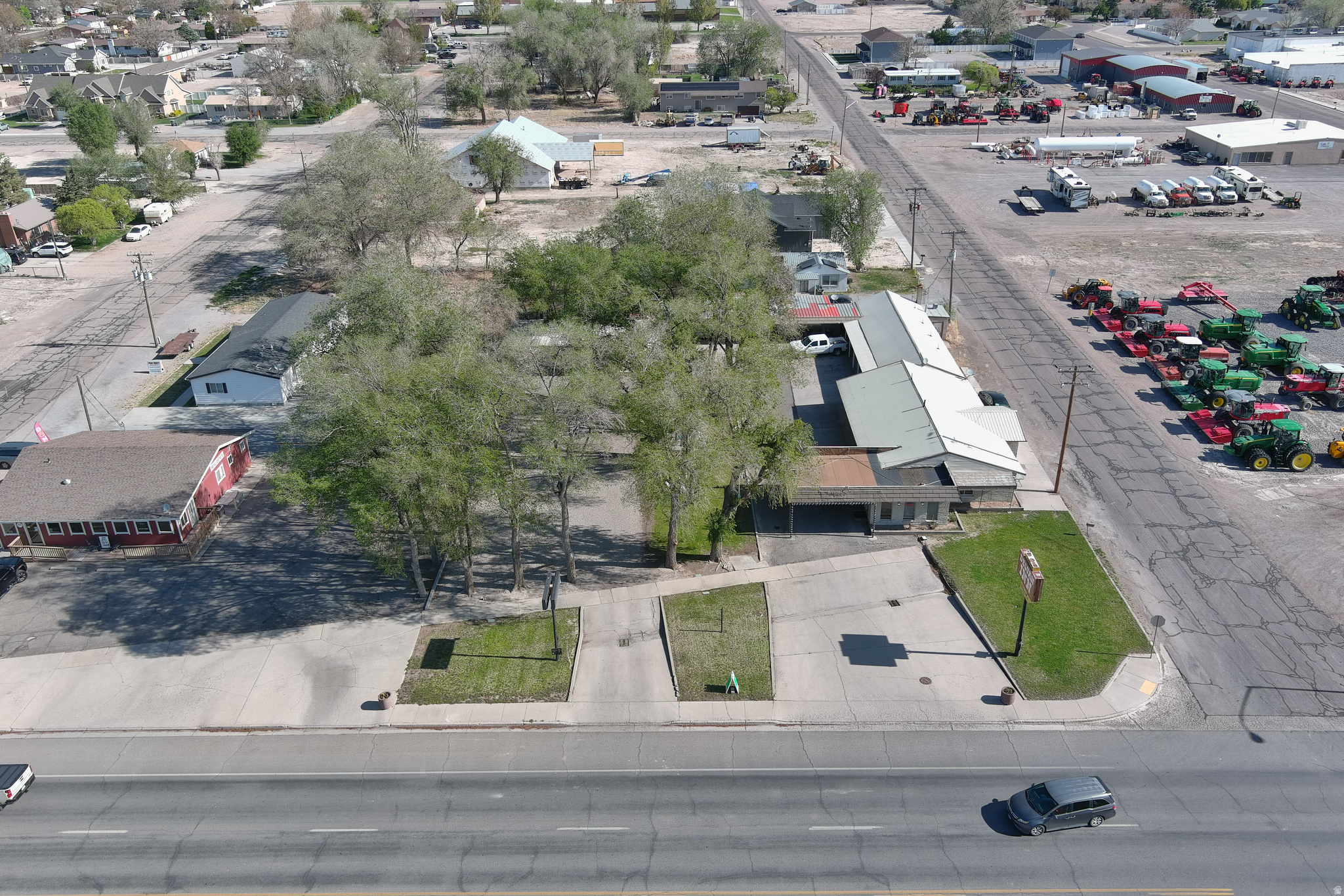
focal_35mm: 29
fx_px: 1083
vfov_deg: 45.0
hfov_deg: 63.7
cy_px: 448
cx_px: 672
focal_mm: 10.13
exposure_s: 1/800
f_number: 2.8
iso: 100
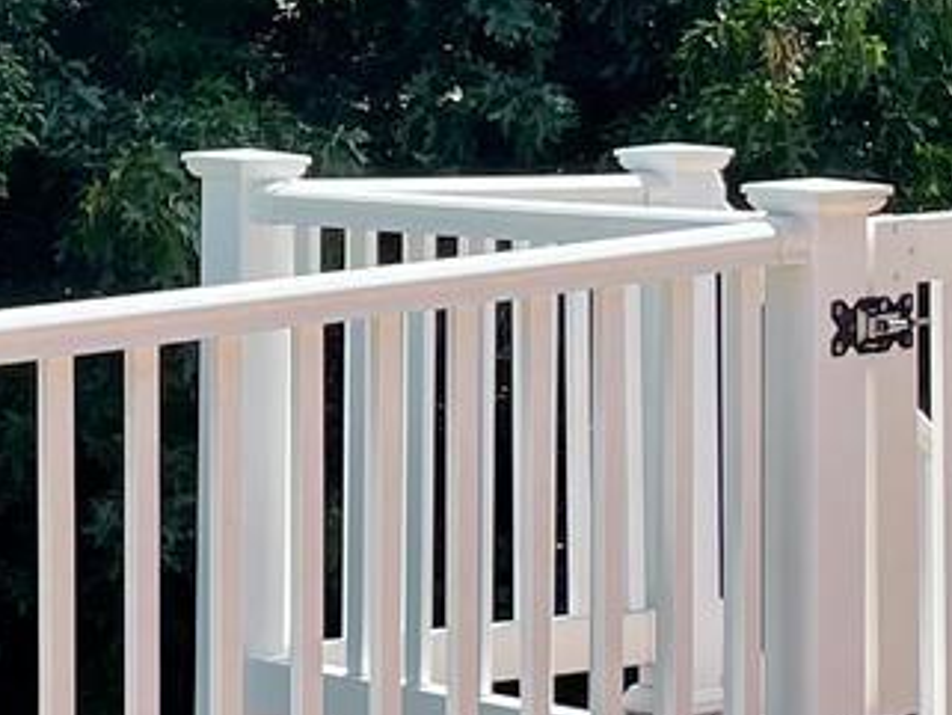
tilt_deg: -3.9
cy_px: 217
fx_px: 4567
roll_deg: +1.3
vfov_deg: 8.9
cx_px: 202
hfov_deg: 11.9
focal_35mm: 166
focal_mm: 4.2
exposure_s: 1/2451
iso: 32
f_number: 1.6
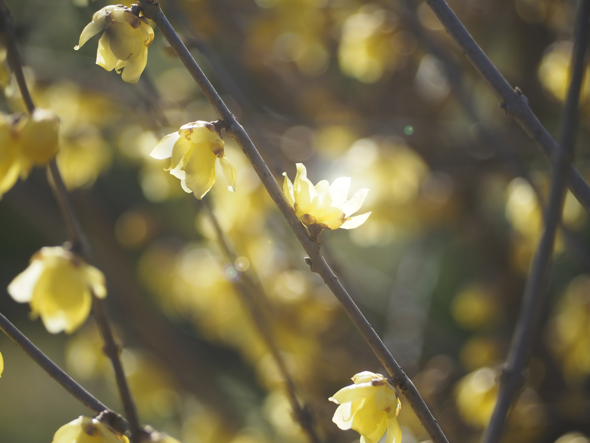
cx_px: 295
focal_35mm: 300
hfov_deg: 6.6
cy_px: 222
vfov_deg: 5.0
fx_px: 5113
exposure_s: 1/640
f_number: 5.6
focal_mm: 150
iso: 200
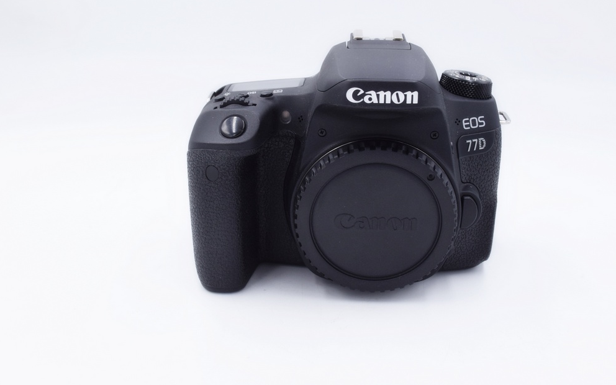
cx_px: 307
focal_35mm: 40
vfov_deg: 32.0
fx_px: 672
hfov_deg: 49.3
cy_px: 189
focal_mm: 26
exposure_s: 1/160
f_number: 8
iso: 400
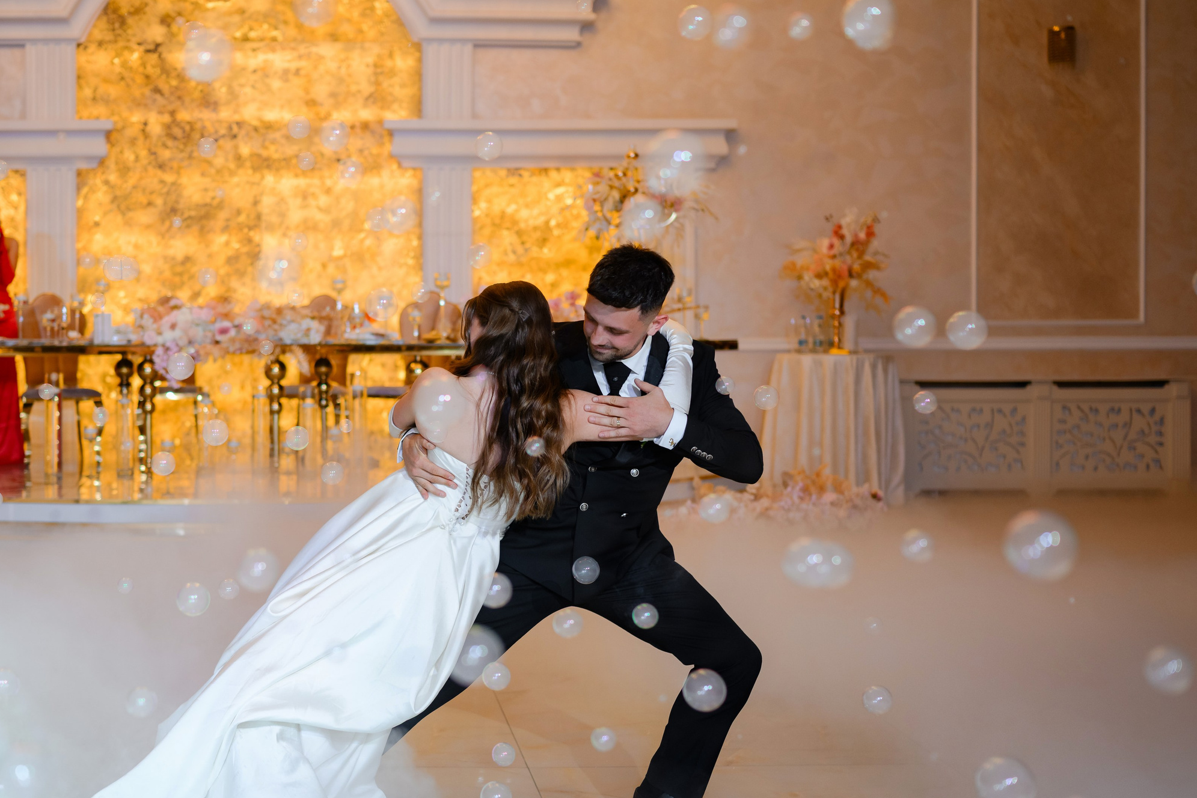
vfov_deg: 29.8
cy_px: 489
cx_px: 458
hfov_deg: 43.3
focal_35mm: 45
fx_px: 1496
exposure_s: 1/200
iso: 500
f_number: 2
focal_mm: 35
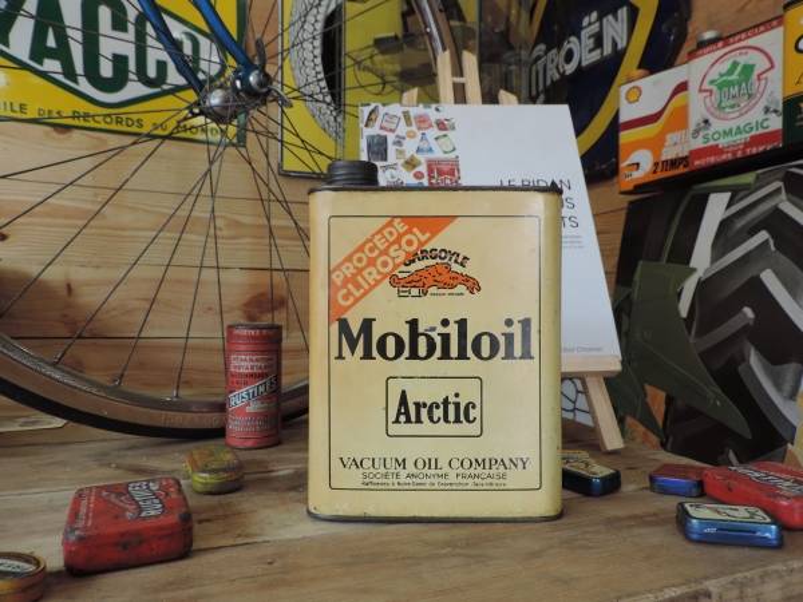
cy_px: 301
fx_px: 557
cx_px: 402
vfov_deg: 56.8
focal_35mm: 24
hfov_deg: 71.6
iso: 90
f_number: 3
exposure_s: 1/30
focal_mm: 4.3
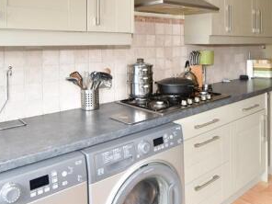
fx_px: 251
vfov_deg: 42.4
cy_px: 44
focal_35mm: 32
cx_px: 177
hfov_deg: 55.8
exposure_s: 1/2.5
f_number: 8
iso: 200
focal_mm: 10
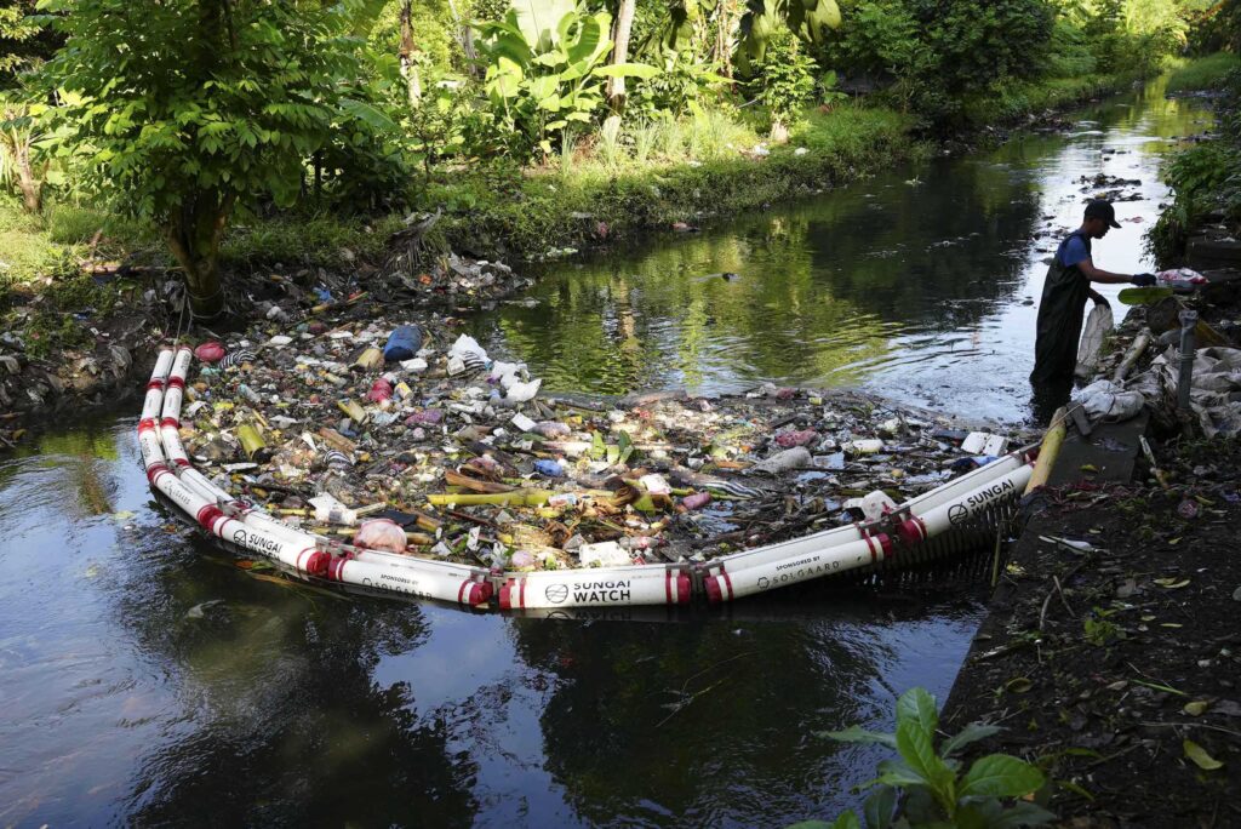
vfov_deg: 42.8
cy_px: 414
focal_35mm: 31
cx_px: 620
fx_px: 1059
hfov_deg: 60.7
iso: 80
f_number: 5
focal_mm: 30.7
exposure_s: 1/80
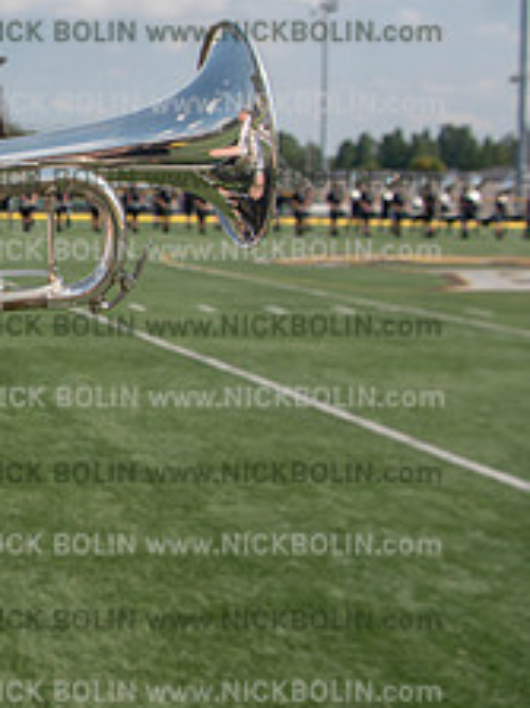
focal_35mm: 60
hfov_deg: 20.3
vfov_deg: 32.0
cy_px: 252
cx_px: -301
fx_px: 1226
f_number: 5.6
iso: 200
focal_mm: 24
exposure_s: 1/1250
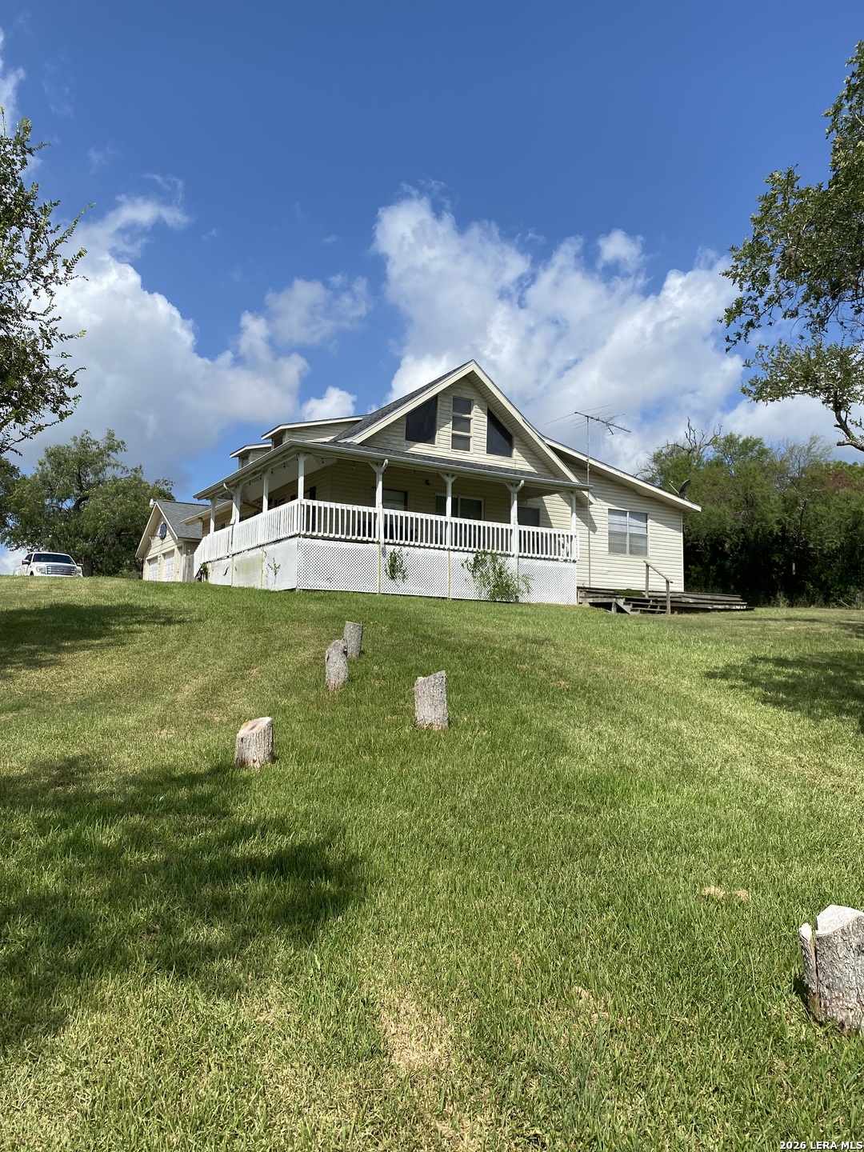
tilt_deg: +6.2
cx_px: 432
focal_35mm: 26
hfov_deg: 53.1
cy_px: 576
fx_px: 865
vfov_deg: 67.3
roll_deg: -1.0
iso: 32
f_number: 1.8
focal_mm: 4.25
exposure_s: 1/3846
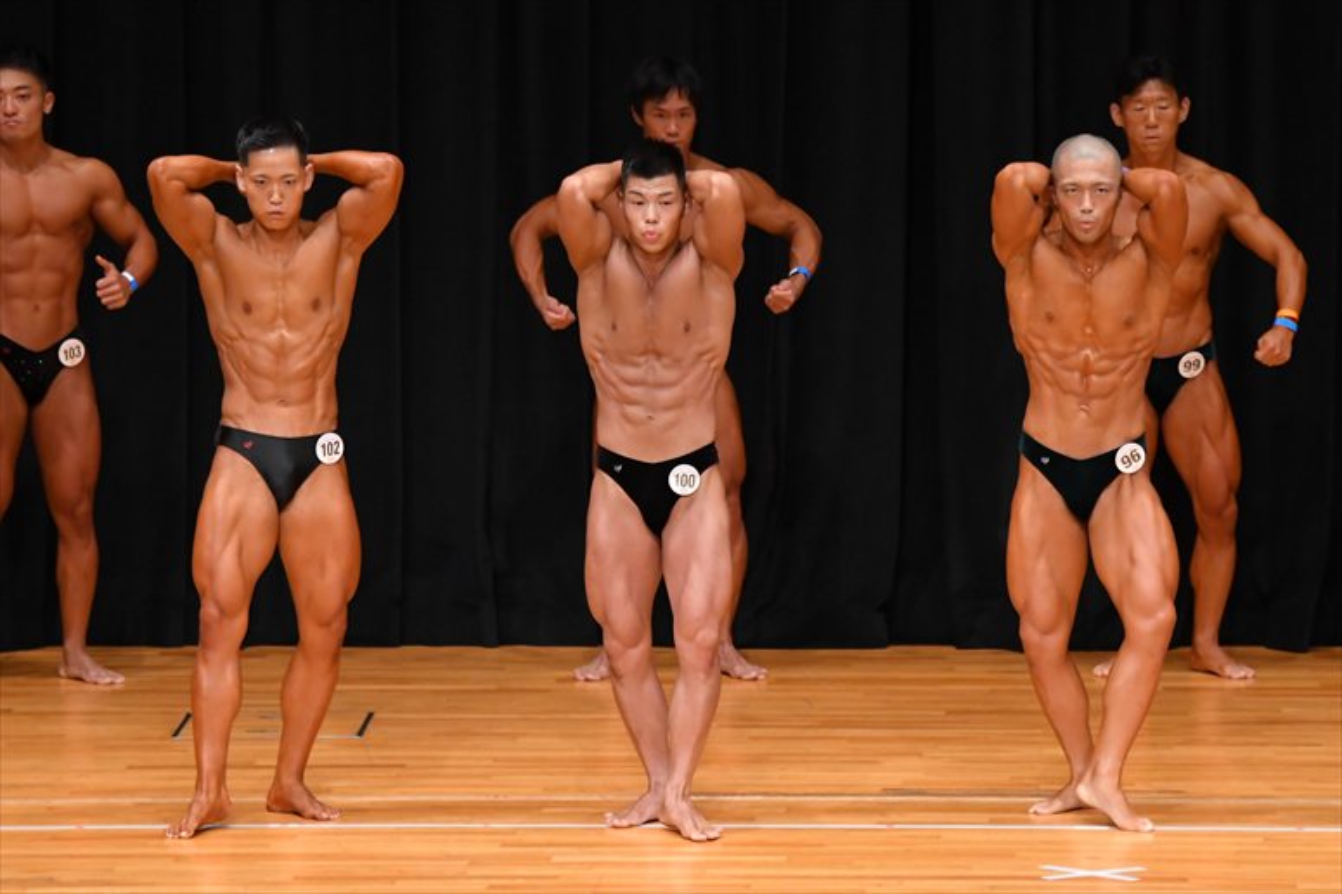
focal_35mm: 255
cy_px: 447
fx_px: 9501
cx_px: 671
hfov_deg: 8.1
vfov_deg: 5.4
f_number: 5.6
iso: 4000
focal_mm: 170
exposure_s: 1/400
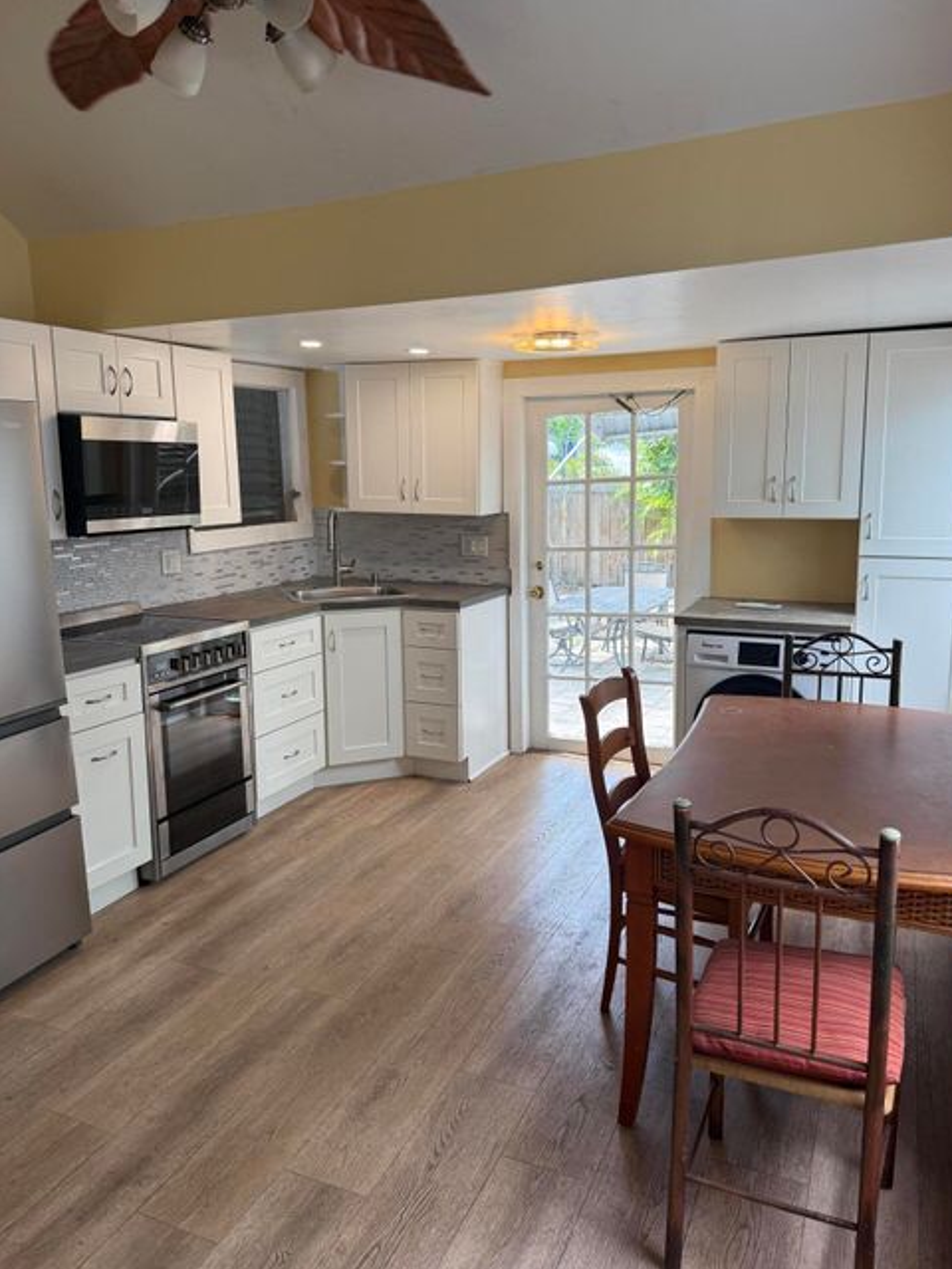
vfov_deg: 69.4
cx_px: 492
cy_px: 614
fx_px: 917
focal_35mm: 25
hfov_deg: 54.9
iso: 100
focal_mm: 6.76
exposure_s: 1/280
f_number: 1.78
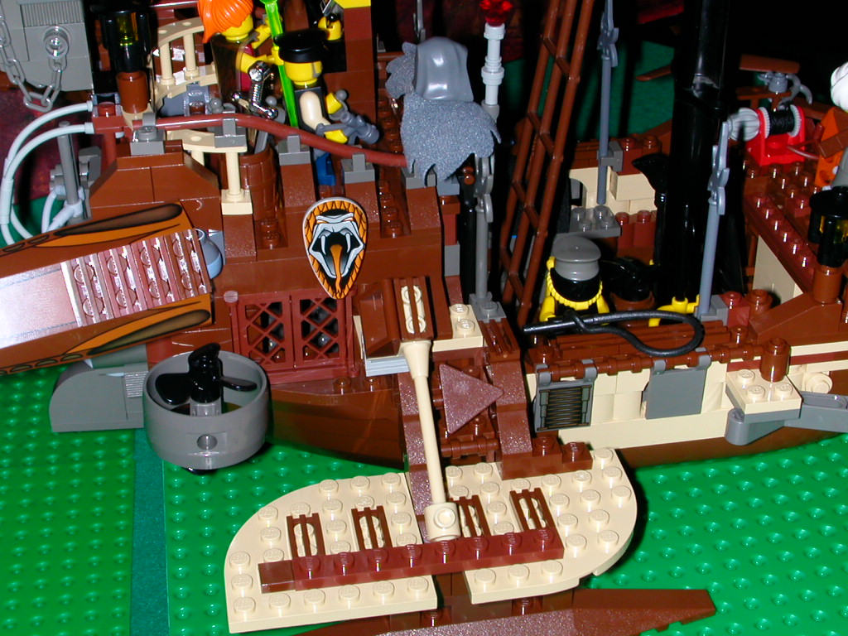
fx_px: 1421
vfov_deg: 25.2
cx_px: 424
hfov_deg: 33.2
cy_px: 318
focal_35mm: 58
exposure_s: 1/59.9
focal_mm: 8.9
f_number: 5.6
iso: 100
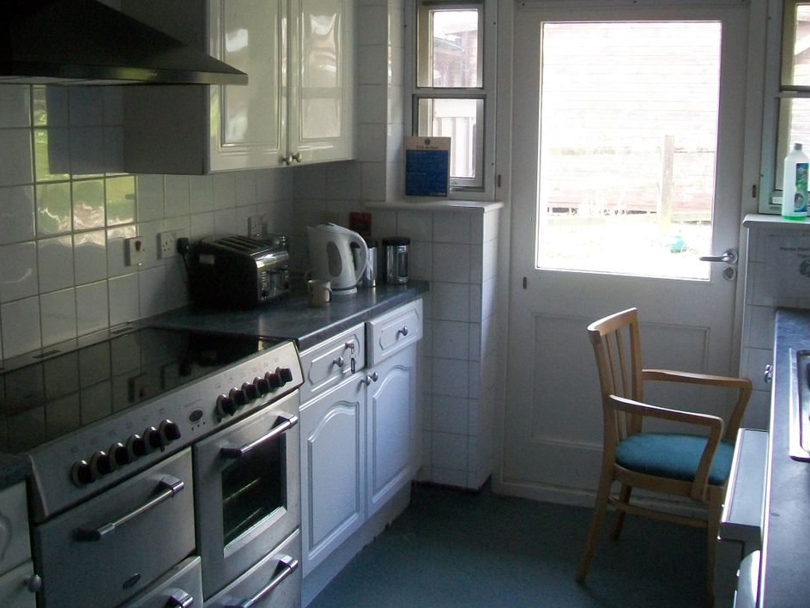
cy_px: 254
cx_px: 376
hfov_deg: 46.8
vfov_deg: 35.9
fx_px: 936
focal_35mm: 40
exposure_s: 1/60
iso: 160
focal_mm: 6.1
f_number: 2.7
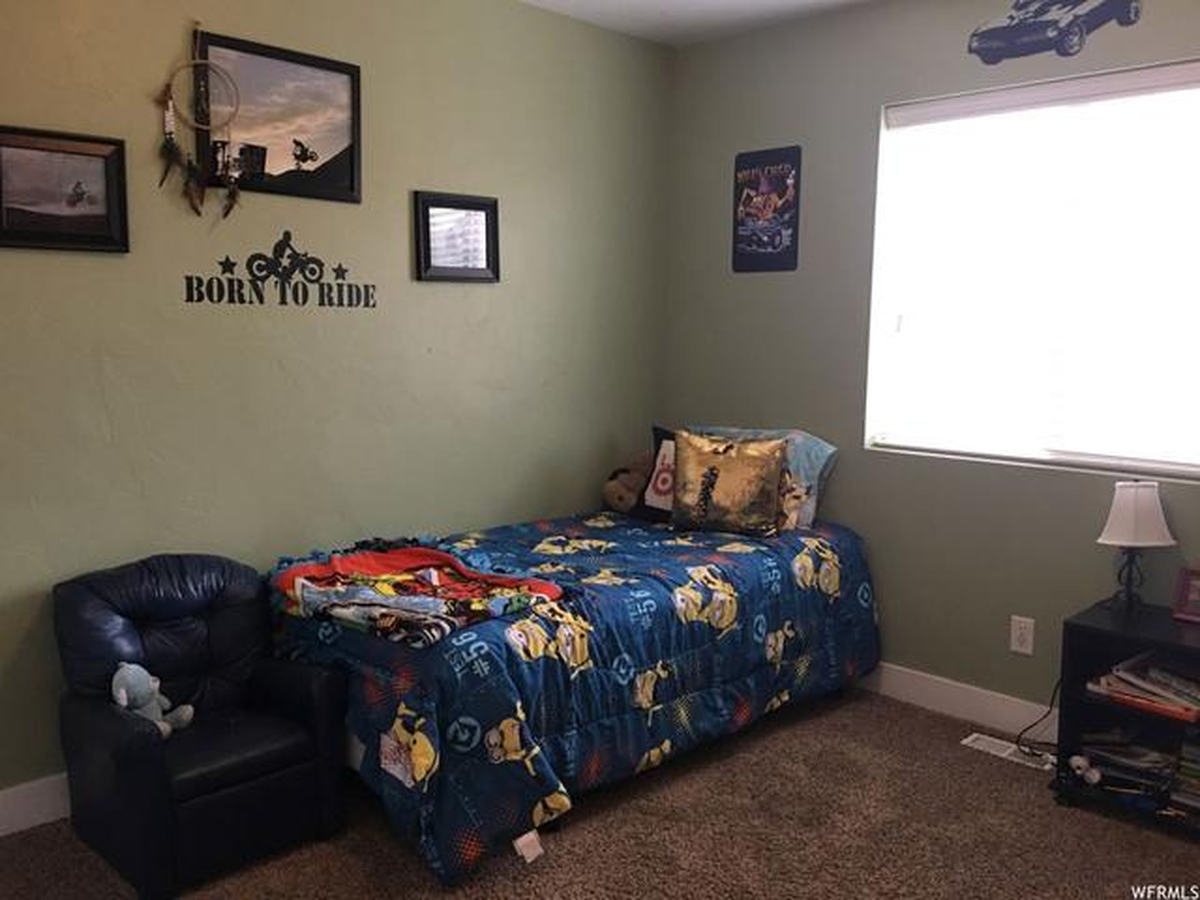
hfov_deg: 61.7
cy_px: 450
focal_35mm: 29
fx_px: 1005
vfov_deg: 48.2
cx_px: 600
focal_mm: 4.15
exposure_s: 1/15
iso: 64
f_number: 2.2
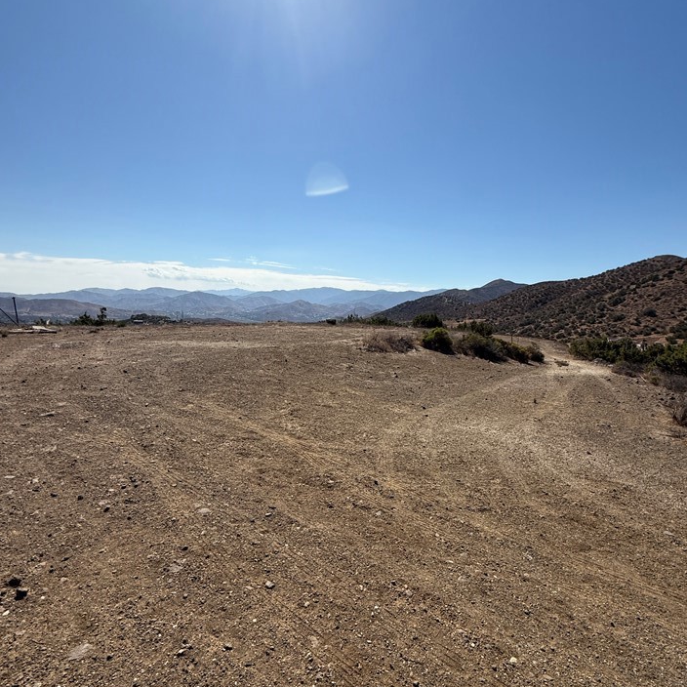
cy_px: 370
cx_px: 359
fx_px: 404
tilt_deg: -7.6
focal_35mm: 18
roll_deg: +1.2
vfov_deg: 80.6
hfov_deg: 80.7
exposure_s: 1/3460
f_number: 2.2
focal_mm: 2.22
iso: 50
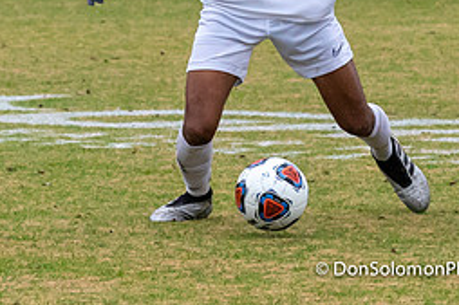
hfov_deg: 3.2
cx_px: 334
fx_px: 8193
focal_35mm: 643
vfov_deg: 2.1
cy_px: -45
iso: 3200
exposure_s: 1/1000
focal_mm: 130
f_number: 5.6
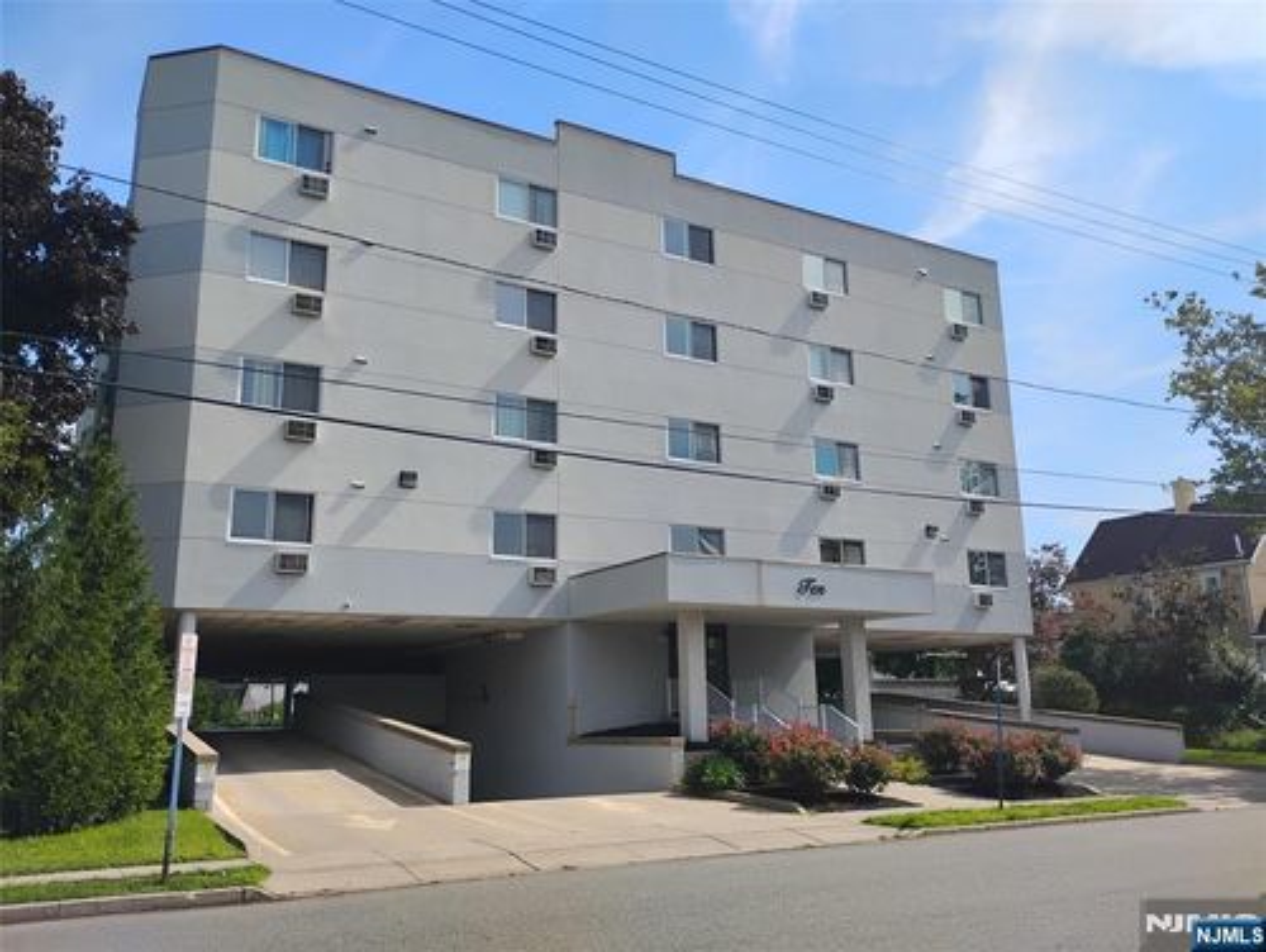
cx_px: 633
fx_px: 1025
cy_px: 476
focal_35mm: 28
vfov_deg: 49.8
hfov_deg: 63.4
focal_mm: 4.26
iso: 100
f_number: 1.8
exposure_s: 1/952
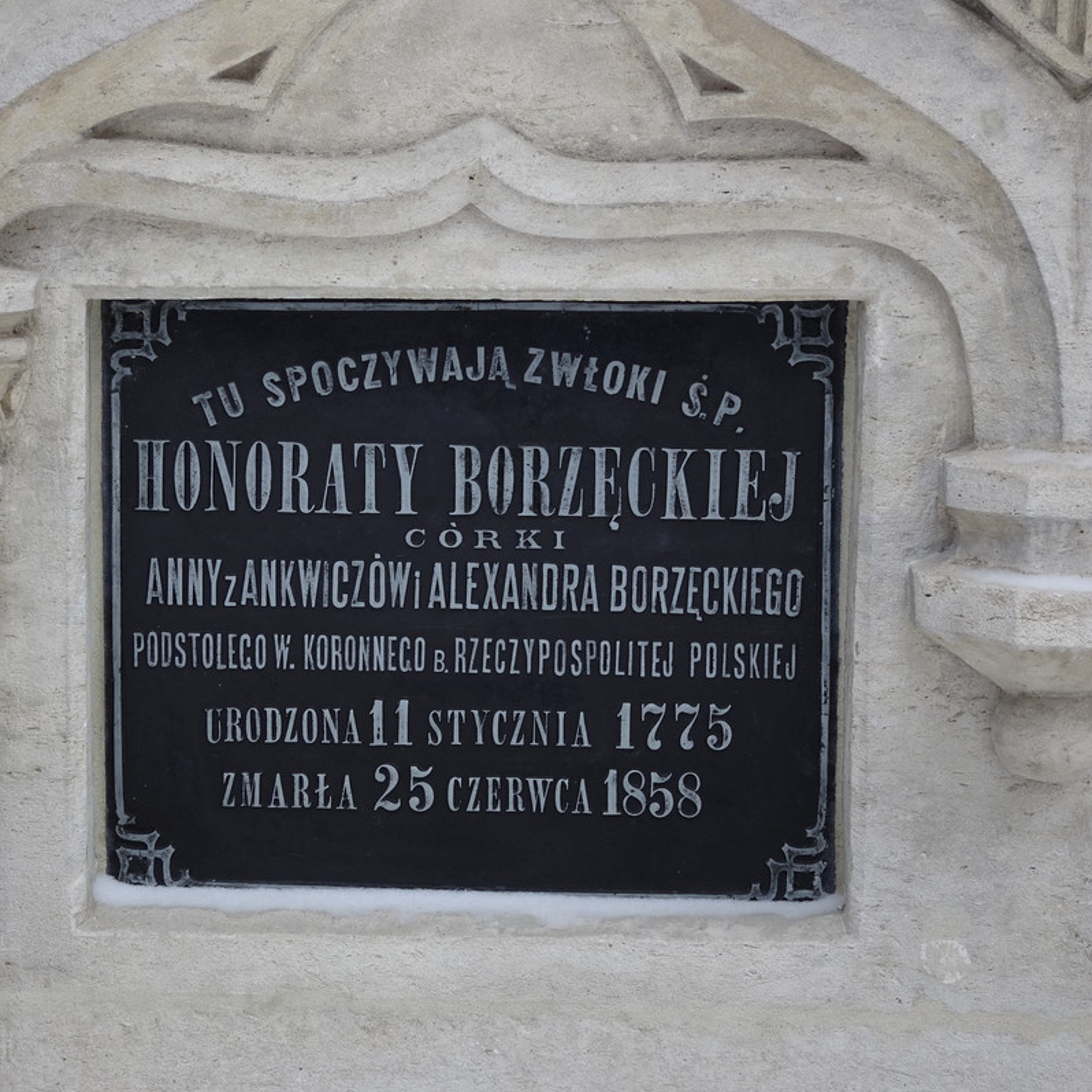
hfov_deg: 16.7
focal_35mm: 104
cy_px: 546
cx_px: 404
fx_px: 3712
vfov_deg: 16.7
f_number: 5
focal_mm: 14.99
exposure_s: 1/100
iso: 80
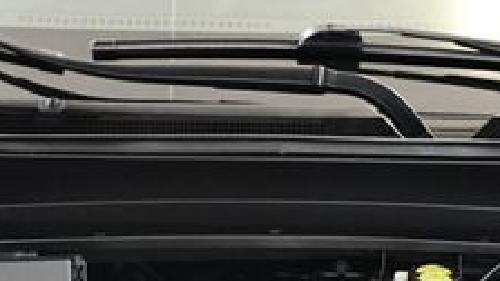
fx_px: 1432
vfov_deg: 11.0
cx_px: 248
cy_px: 348
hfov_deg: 19.8
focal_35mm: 108
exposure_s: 1/100
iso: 3200
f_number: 3.5
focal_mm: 18
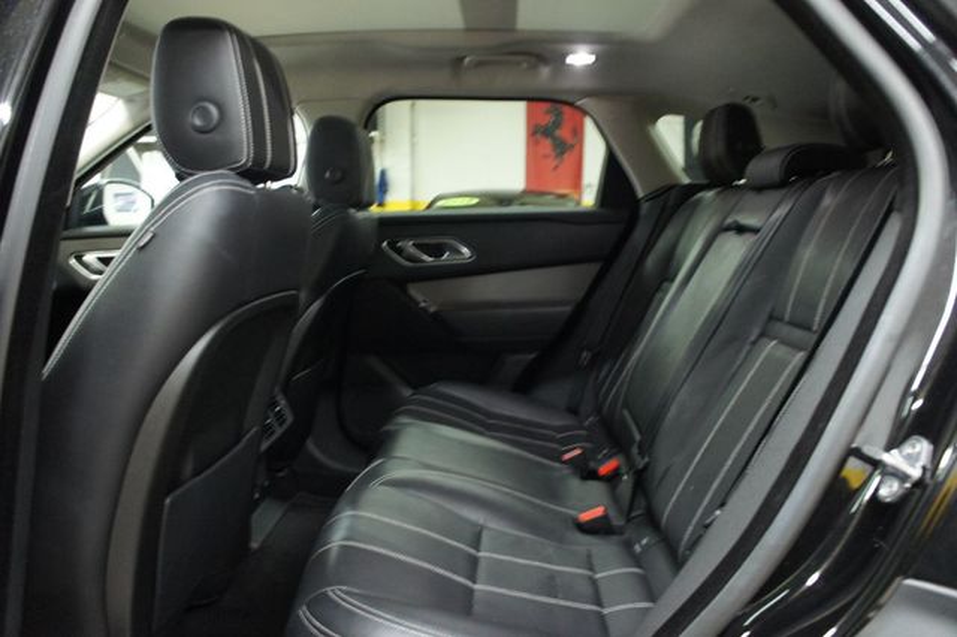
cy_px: 318
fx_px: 717
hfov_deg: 67.4
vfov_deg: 47.9
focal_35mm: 27
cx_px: 478
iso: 1600
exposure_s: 1/20
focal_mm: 18
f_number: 3.5
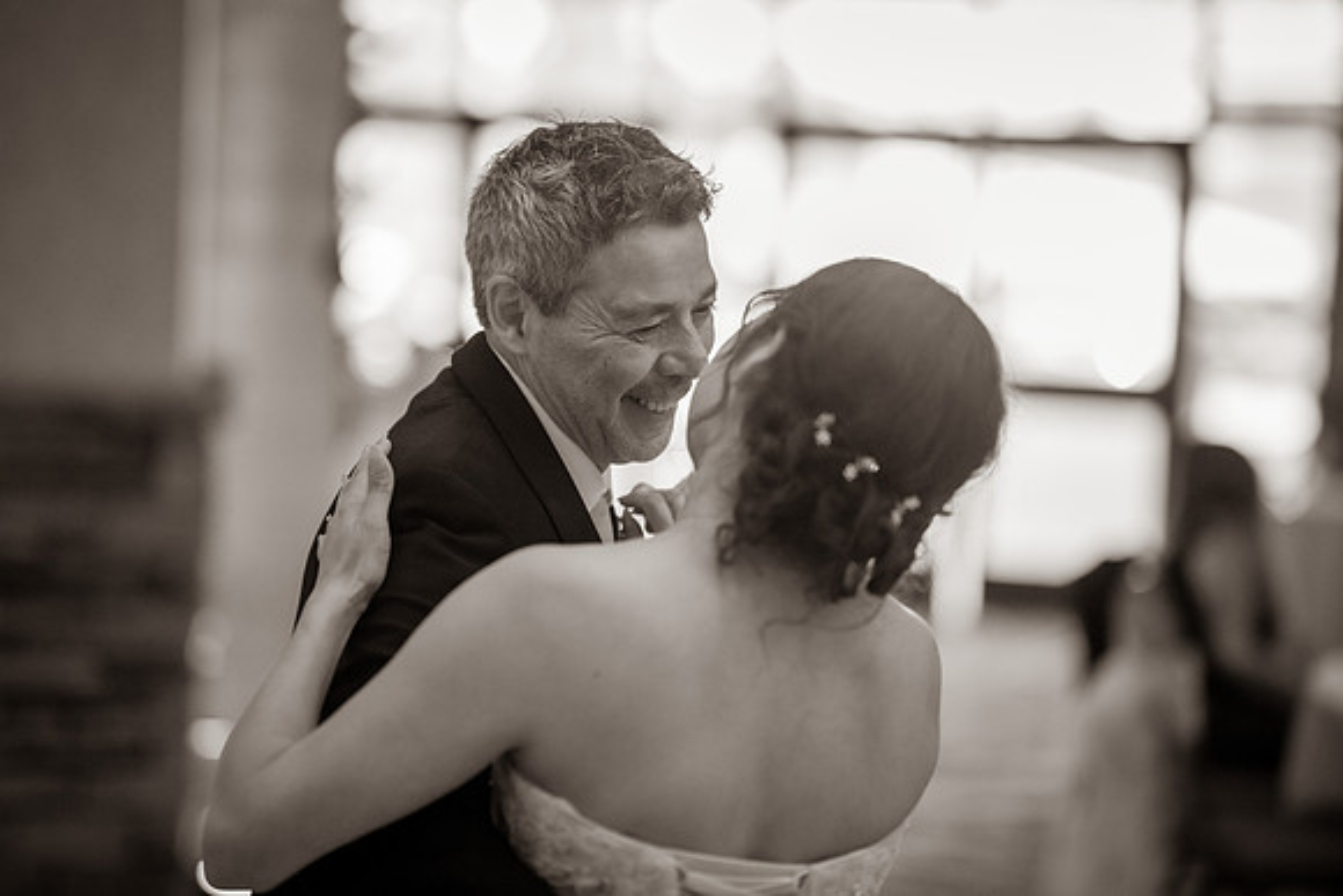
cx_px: 617
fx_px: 3611
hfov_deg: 21.1
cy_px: 426
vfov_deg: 14.1
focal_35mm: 97
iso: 640
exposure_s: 1/160
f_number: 1.4
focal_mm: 85
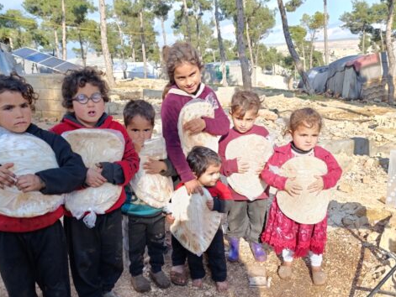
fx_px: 389
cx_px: 212
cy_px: 188
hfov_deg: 53.9
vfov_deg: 41.5
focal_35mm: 34
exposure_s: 1/161
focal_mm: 6.11
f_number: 1.65
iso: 50
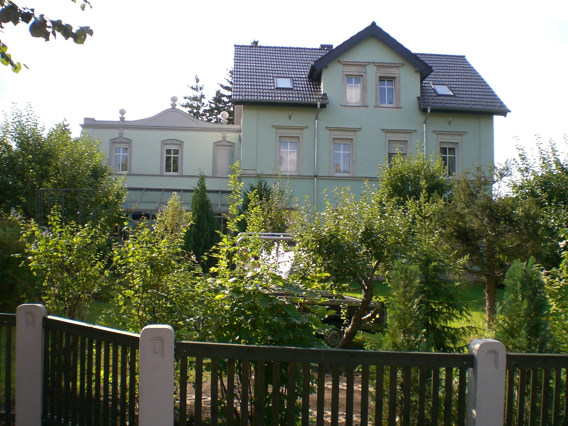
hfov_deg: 49.0
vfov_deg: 37.7
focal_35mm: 38
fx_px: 624
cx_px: 284
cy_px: 213
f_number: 4.4
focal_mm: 6.3
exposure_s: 1/160
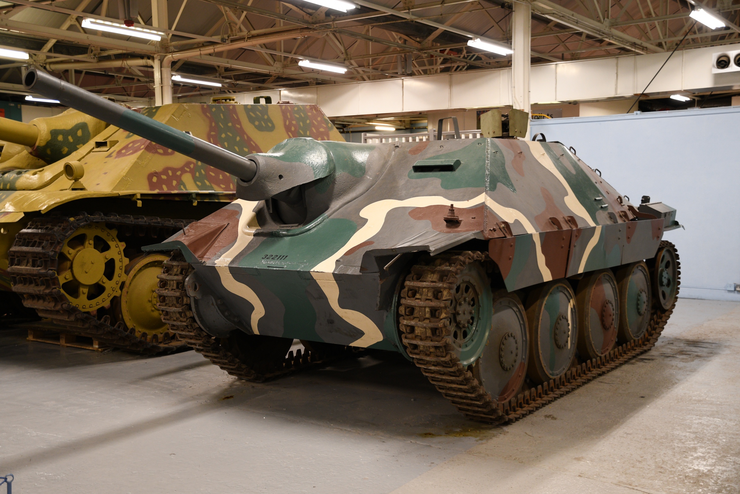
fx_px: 822
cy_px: 247
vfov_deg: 33.4
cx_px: 370
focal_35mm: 40
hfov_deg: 48.5
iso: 640
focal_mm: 27
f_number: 3
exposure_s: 1/40
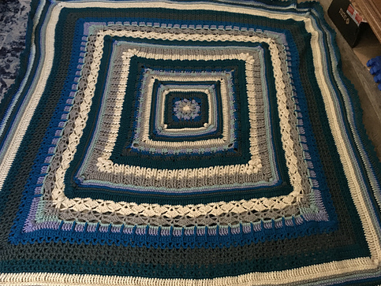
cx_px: 186
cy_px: 141
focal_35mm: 30
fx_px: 330
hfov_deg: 59.9
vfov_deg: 46.9
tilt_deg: -52.7
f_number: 2.2
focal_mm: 4.15
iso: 500
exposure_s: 1/15
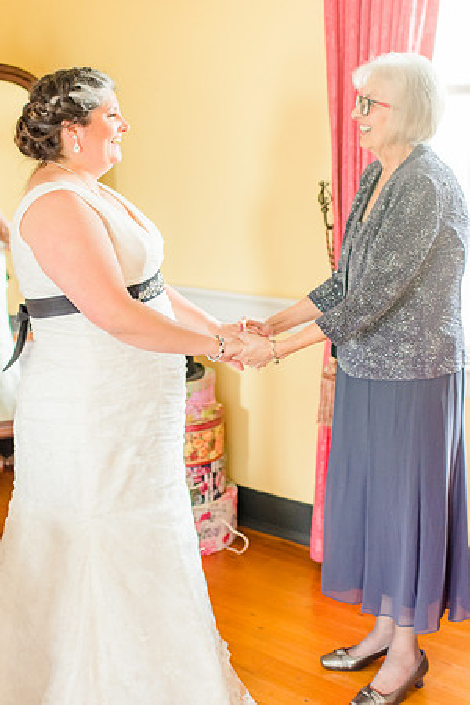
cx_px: 235
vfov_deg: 37.9
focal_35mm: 52
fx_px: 1028
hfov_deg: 25.8
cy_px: 352
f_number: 2
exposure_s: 1/100
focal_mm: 35
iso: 800
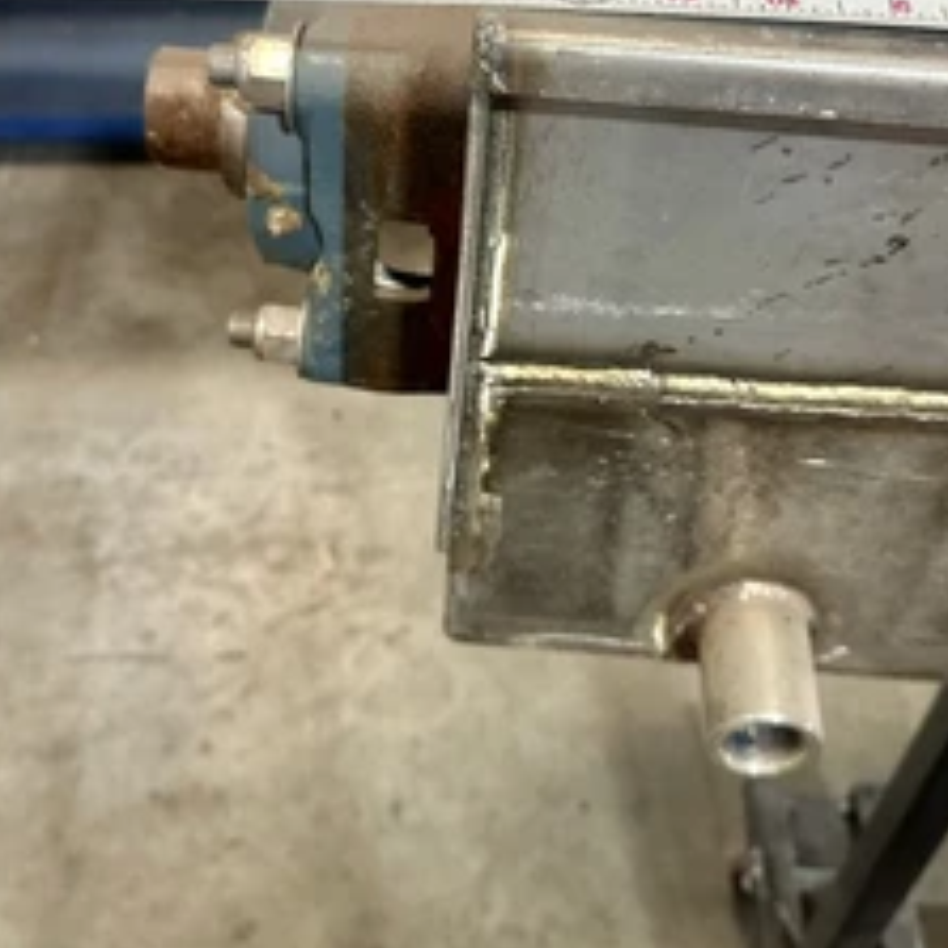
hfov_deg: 43.8
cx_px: 510
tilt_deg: -38.8
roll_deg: -5.9
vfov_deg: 42.7
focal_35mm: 38
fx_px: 1177
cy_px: 255
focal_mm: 6.86
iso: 400
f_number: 1.78
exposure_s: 1/60
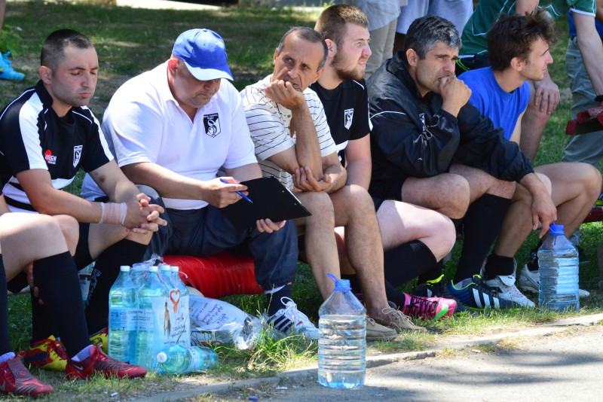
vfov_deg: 6.8
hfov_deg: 10.2
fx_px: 3393
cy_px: 201
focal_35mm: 202
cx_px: 302
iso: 800
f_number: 8
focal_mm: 135
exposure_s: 1/800
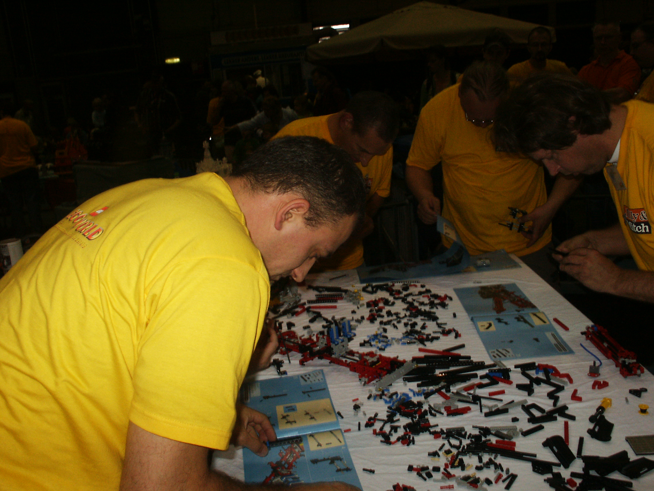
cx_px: 327
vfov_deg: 40.7
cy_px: 246
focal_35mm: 35
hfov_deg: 52.6
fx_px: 661
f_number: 6.7
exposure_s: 1/45
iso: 200
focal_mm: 7.18
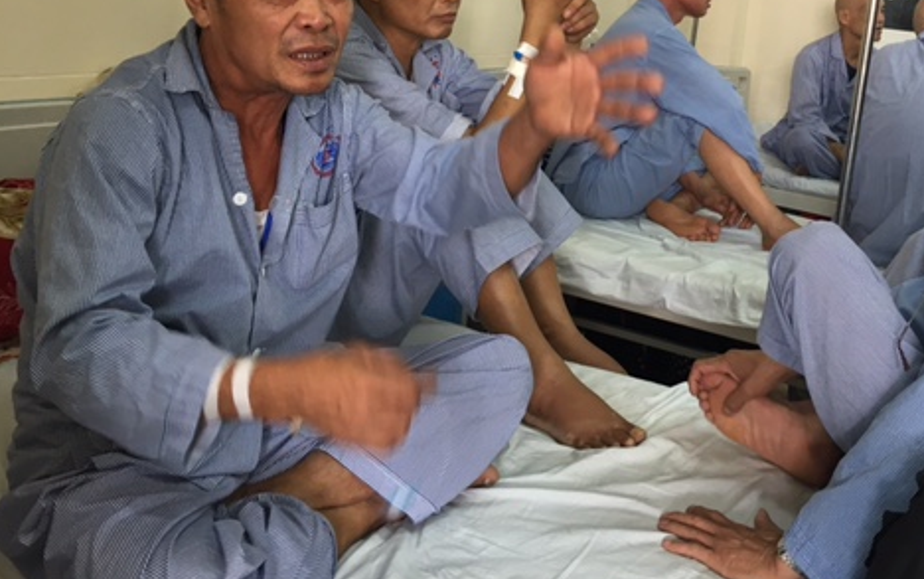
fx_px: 1058
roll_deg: -6.0
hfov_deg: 46.4
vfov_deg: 30.0
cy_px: 128
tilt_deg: -7.9
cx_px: 620
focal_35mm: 42
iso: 80
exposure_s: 1/33
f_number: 2.2
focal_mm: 4.15
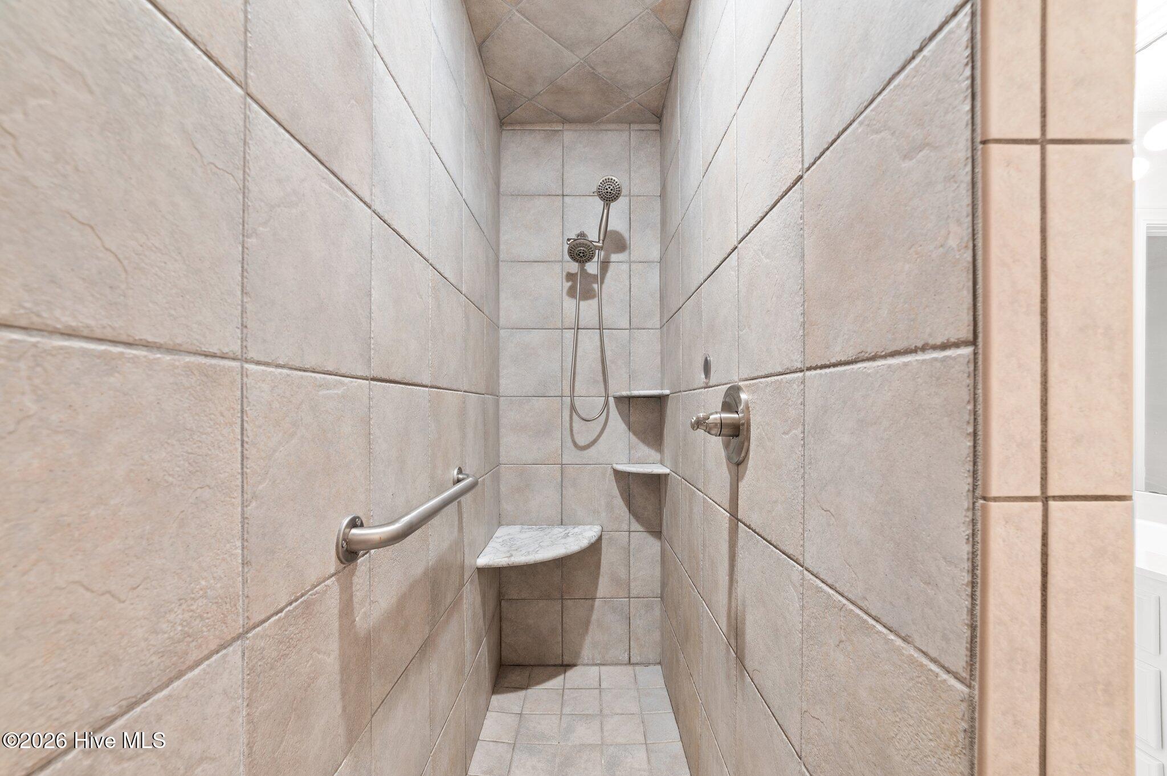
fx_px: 453
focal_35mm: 14
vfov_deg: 81.1
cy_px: 388
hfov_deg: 104.3
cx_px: 584
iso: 250
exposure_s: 1.3
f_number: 8
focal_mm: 14
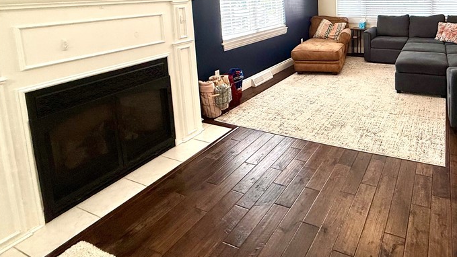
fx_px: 279
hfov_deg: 73.6
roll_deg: +1.0
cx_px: 339
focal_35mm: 23
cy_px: 22
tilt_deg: -6.1
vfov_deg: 44.7
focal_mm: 2.22
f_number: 2.2
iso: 80
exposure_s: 1/120
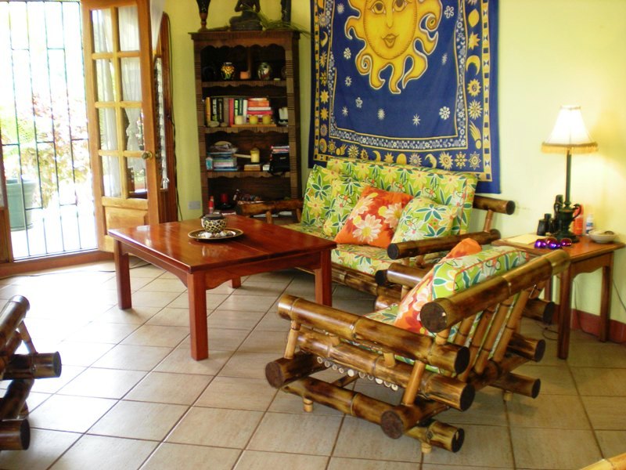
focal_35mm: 38
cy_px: 235
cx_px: 313
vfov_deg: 37.7
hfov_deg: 49.0
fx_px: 687
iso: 191
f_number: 3.1
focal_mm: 6.3
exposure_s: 1/30
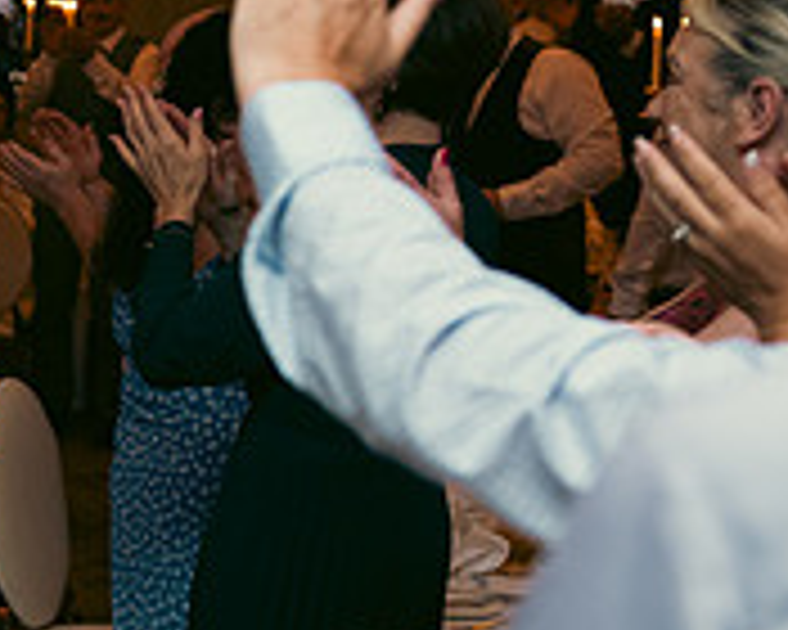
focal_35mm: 109
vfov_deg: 14.1
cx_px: -347
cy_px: 362
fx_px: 2542
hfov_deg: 16.3
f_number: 3.5
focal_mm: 35
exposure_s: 1/160
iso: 800
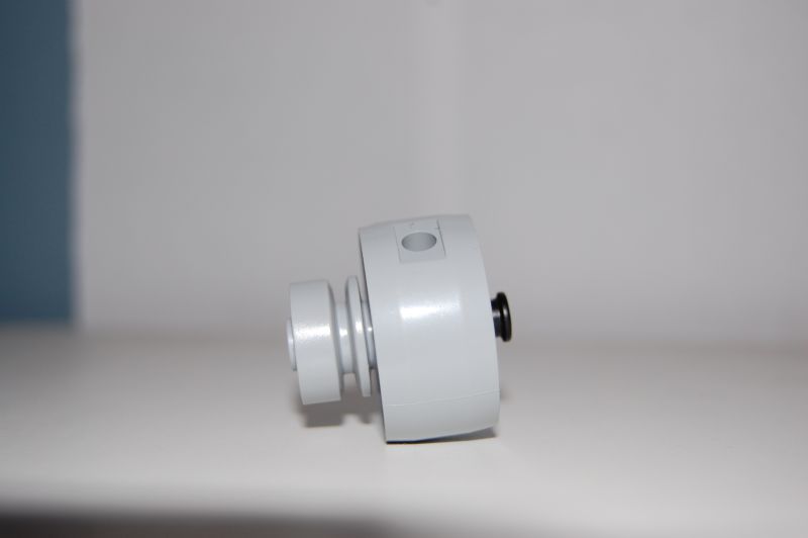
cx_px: 404
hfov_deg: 35.1
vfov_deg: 23.7
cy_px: 269
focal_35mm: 57
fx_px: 1278
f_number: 4.8
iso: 220
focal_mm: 38
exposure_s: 1/60
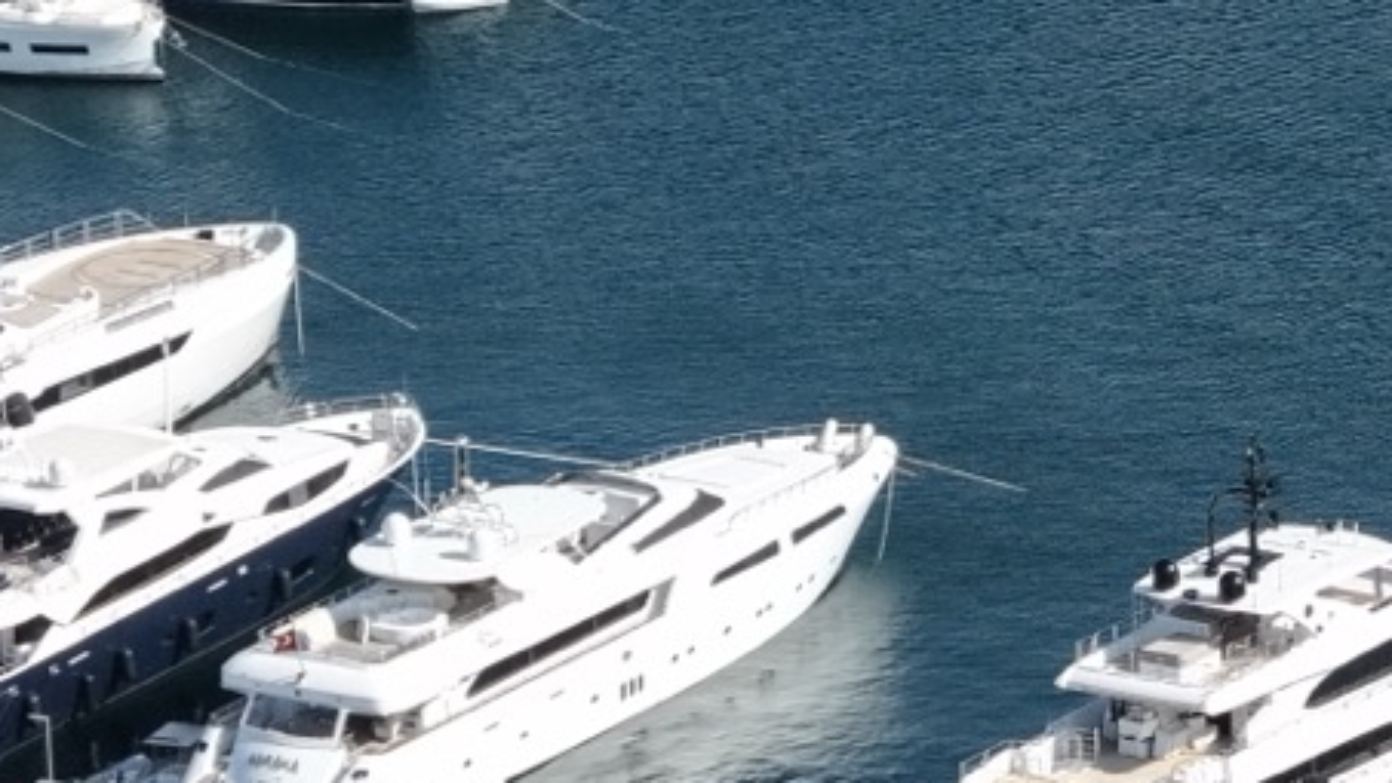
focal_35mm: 323
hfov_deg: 6.5
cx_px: 2578
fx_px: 11924
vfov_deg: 3.8
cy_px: -301
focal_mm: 19.35
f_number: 2.8
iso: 200
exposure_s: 1/1600
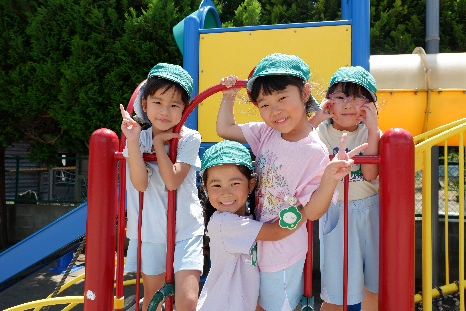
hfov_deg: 63.7
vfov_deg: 45.0
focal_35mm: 29
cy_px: 156
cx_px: 233
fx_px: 375
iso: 200
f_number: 6.4
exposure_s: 1/400
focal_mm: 19.2
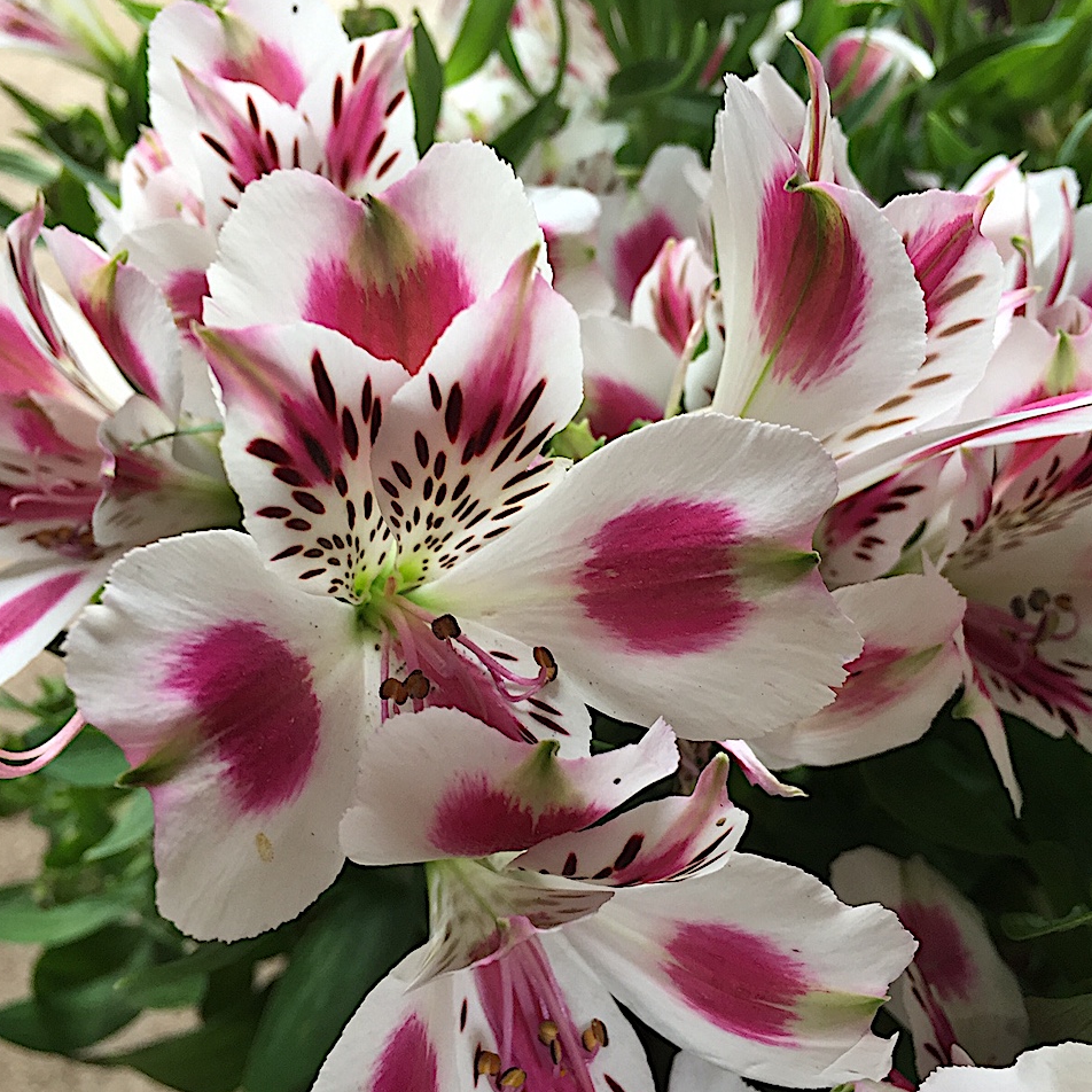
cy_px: 541
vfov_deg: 47.2
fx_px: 1249
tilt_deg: -48.5
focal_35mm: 35
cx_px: 603
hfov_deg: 47.1
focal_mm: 4.15
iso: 50
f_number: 2.2
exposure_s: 1/33
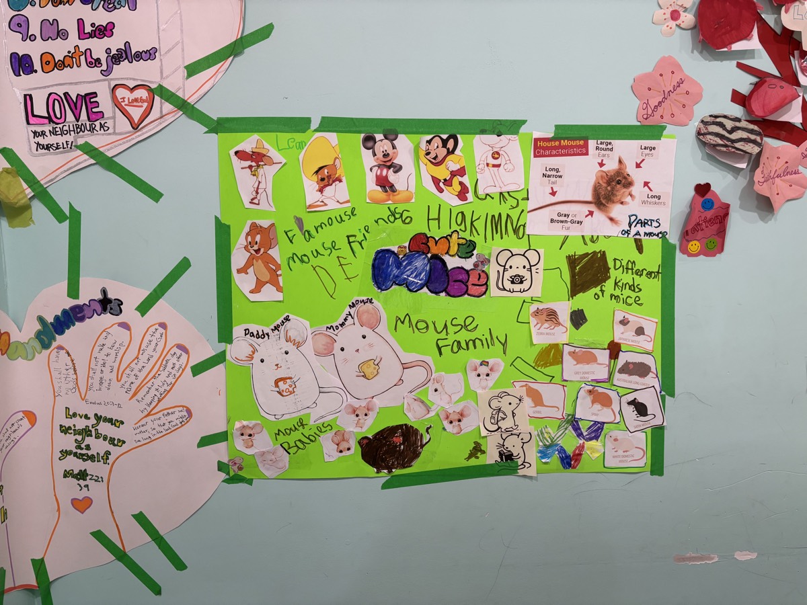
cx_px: 404
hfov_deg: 67.3
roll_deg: +1.0
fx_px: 606
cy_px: 302
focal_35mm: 26
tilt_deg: -7.4
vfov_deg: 53.1
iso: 125
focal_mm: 5.96
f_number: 1.6
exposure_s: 1/120
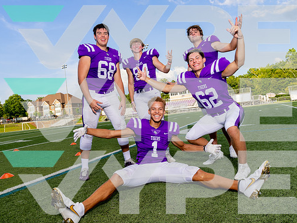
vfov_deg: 51.4
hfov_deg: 65.3
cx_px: 156
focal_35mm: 27
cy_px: 110
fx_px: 232
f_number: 9
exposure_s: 1/200
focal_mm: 24
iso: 200
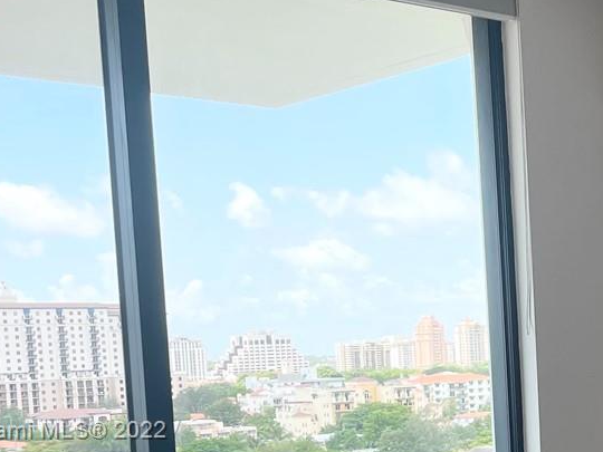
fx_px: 1341
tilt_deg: -3.4
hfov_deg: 23.4
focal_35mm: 77
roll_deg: +2.5
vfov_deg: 18.7
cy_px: 432
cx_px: 702
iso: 32
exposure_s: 1/359
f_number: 1.6
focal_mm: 4.2
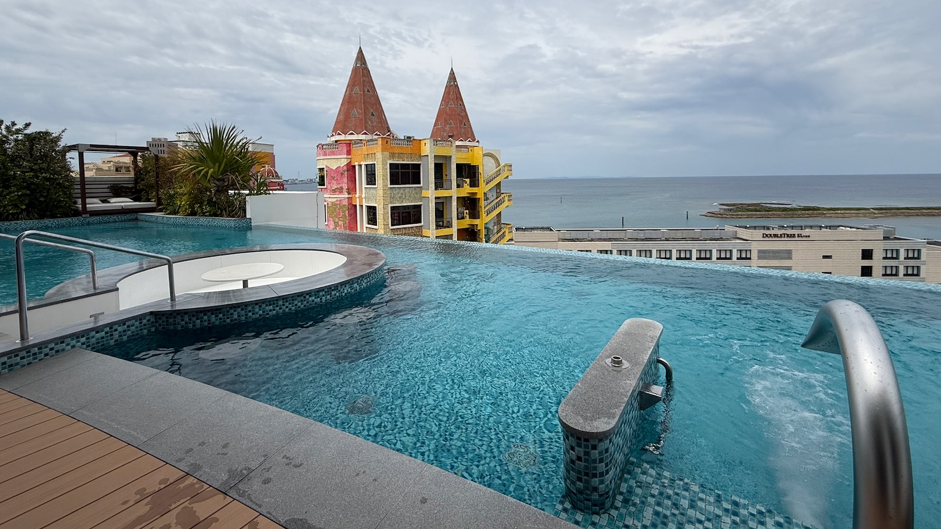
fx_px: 399
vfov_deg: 66.0
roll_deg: +0.8
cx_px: 479
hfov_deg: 99.4
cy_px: 196
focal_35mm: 16
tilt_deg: -2.6
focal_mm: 2.22
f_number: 2.2
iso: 50
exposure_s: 1/5155
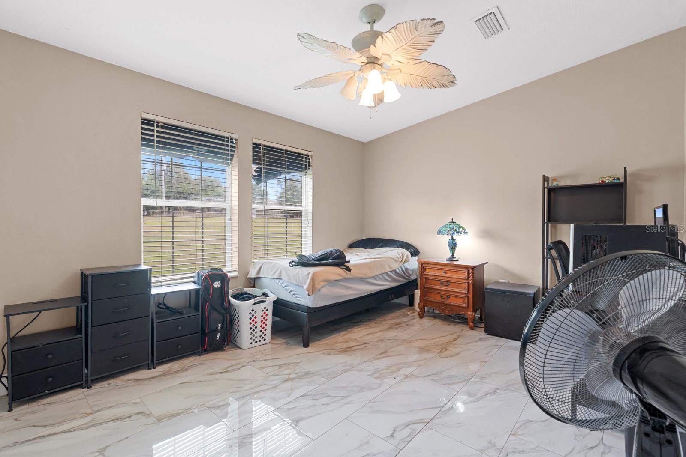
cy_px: 228
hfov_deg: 96.7
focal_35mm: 16
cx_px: 343
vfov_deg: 73.8
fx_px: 305
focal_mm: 16
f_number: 9
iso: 200
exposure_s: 1.3
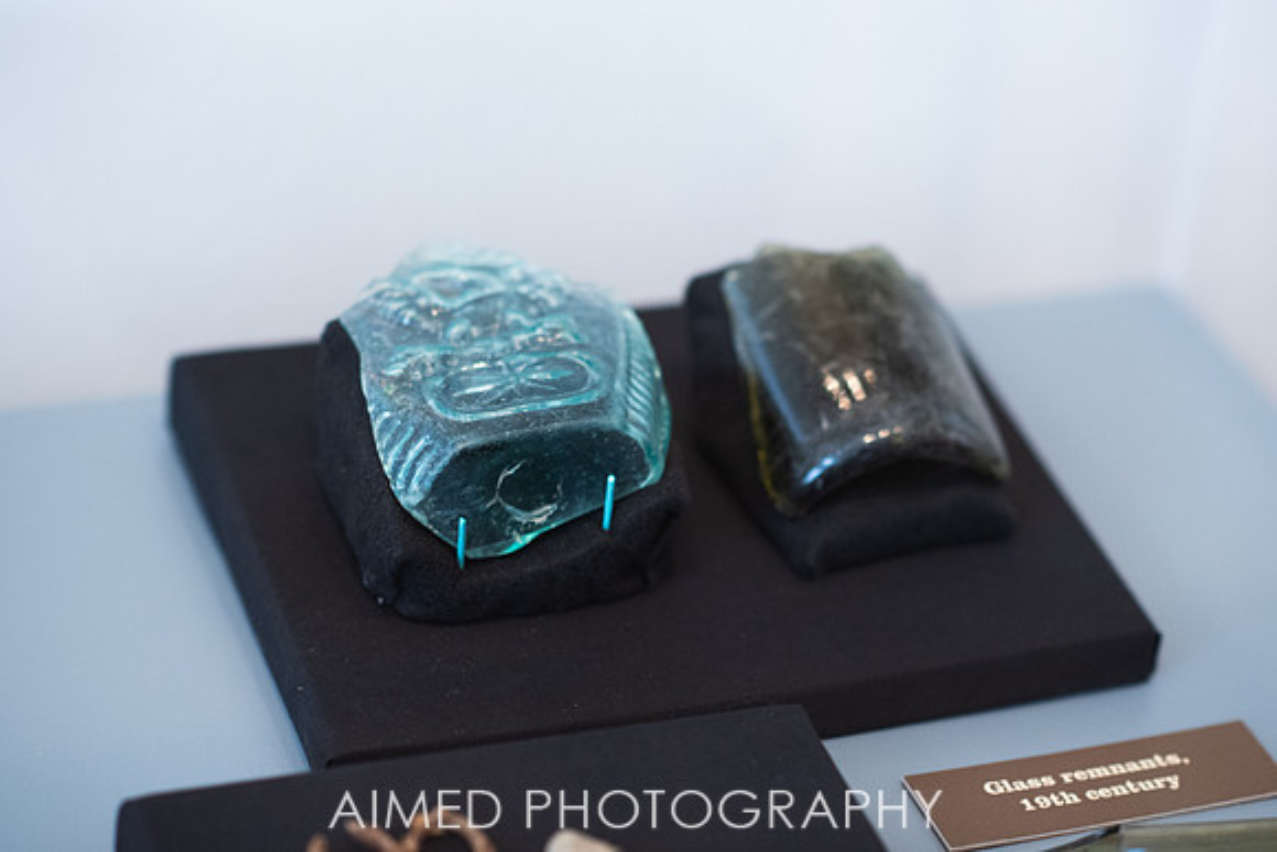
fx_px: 3354
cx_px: 666
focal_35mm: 95
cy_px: 389
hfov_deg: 21.6
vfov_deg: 14.5
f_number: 2.2
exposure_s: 1/200
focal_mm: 85
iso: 1600
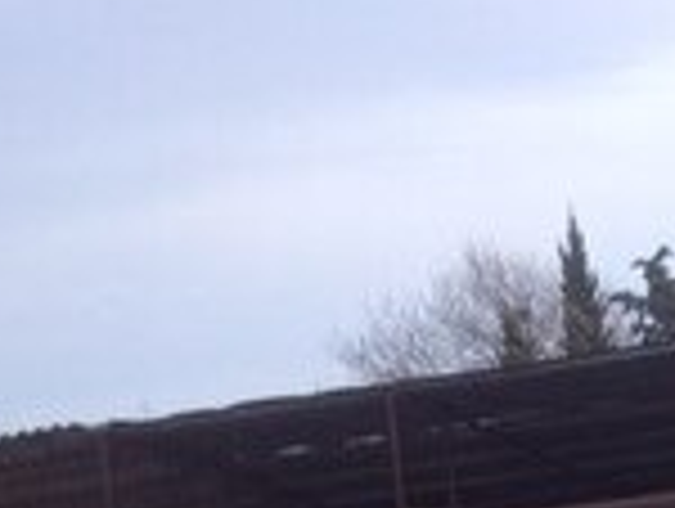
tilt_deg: -11.6
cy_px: 1077
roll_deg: +7.1
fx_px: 3008
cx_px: 981
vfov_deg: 9.0
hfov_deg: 12.3
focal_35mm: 154
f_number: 2.4
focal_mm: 4.28
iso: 50
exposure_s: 1/620
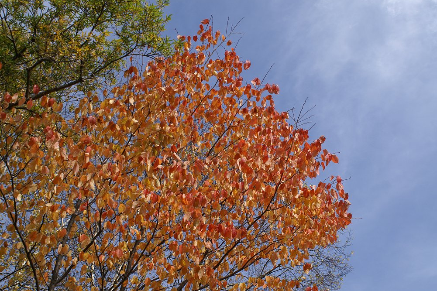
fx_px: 558
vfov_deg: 29.2
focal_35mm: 46
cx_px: 220
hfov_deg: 42.8
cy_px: 144
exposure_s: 1/320
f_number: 8
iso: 100
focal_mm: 30
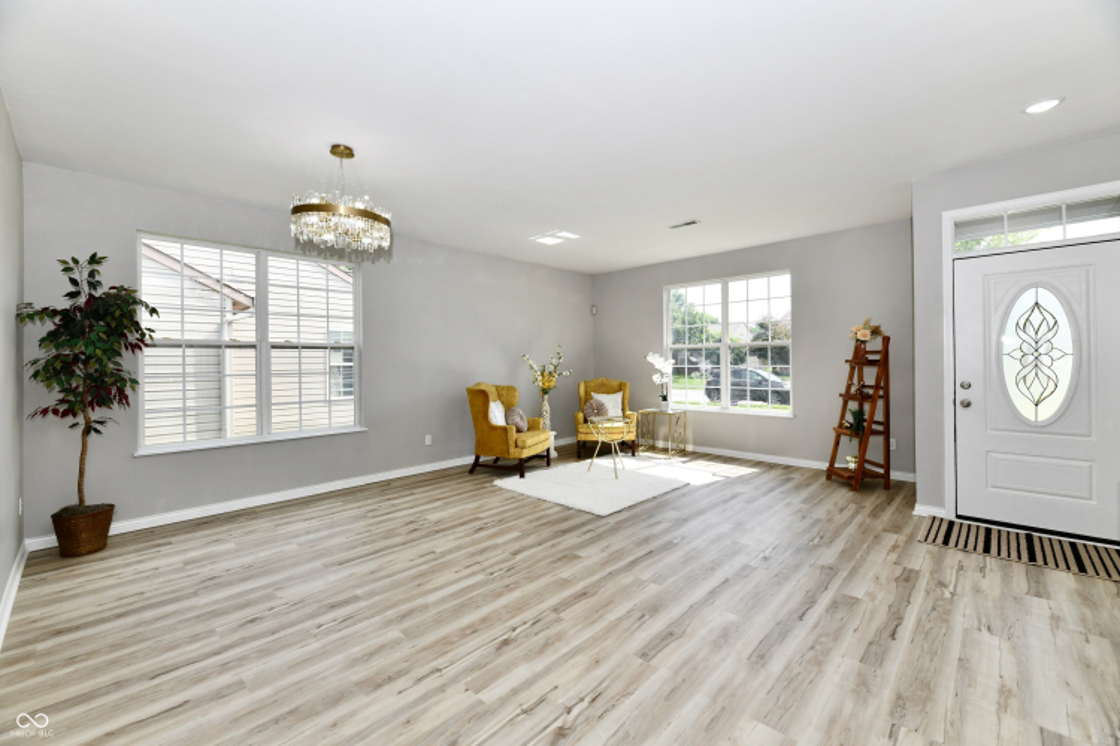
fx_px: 436
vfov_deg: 81.2
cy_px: 373
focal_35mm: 14
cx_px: 560
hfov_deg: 104.3
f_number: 11
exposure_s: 1/250
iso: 640
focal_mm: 14
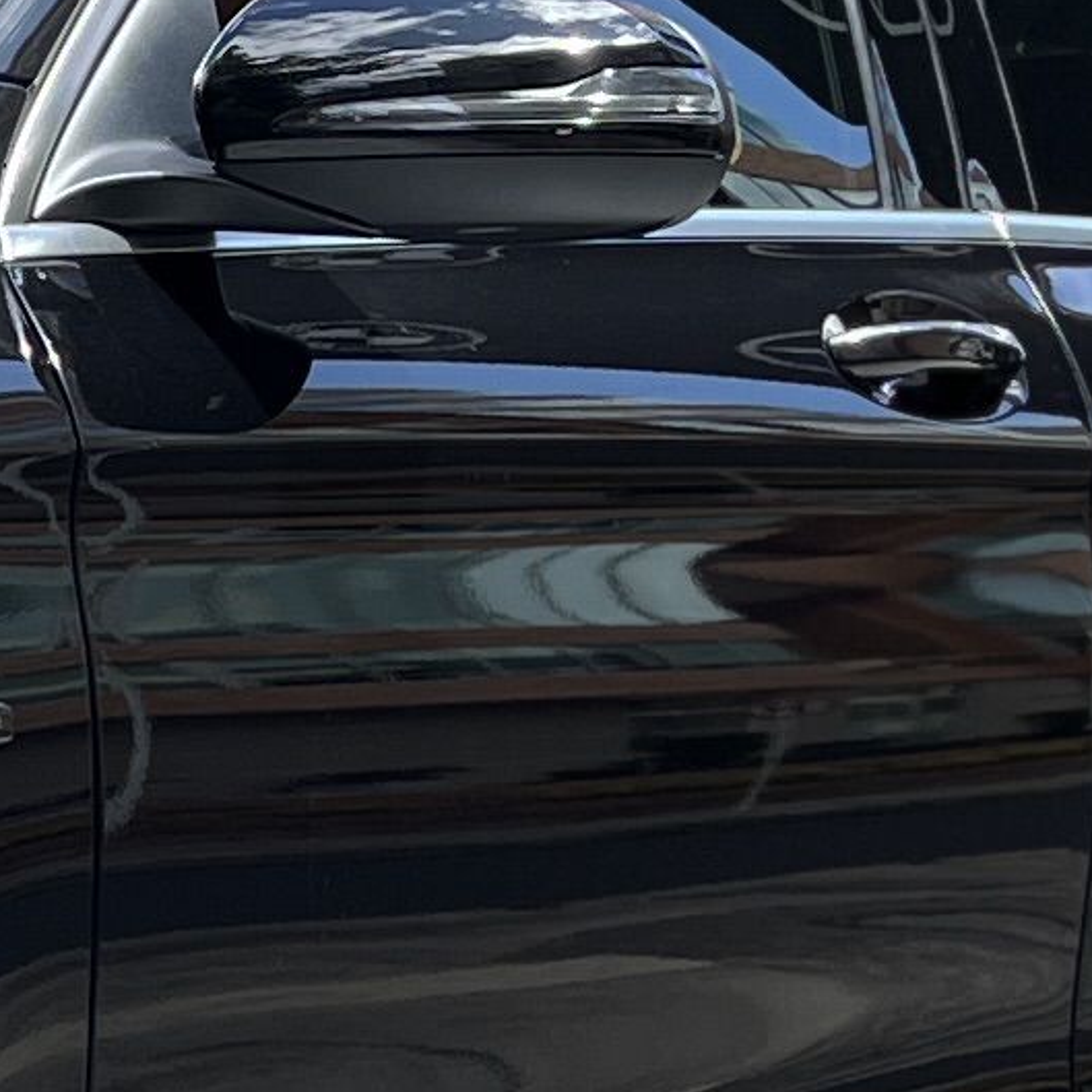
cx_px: -966
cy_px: 733
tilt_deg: +0.8
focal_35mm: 175
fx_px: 6246
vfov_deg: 10.0
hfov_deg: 9.4
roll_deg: +0.0
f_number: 1.6
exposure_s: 1/598
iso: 50
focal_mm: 5.1
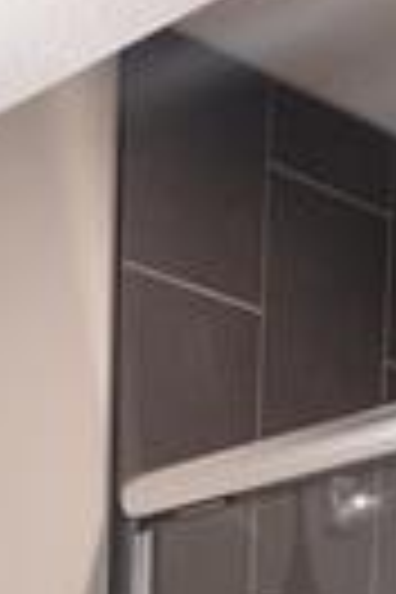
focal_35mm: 105
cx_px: -243
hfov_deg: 12.3
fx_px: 1732
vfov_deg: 15.5
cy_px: 1192
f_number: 5
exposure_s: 1/30
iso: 800
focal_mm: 6.9
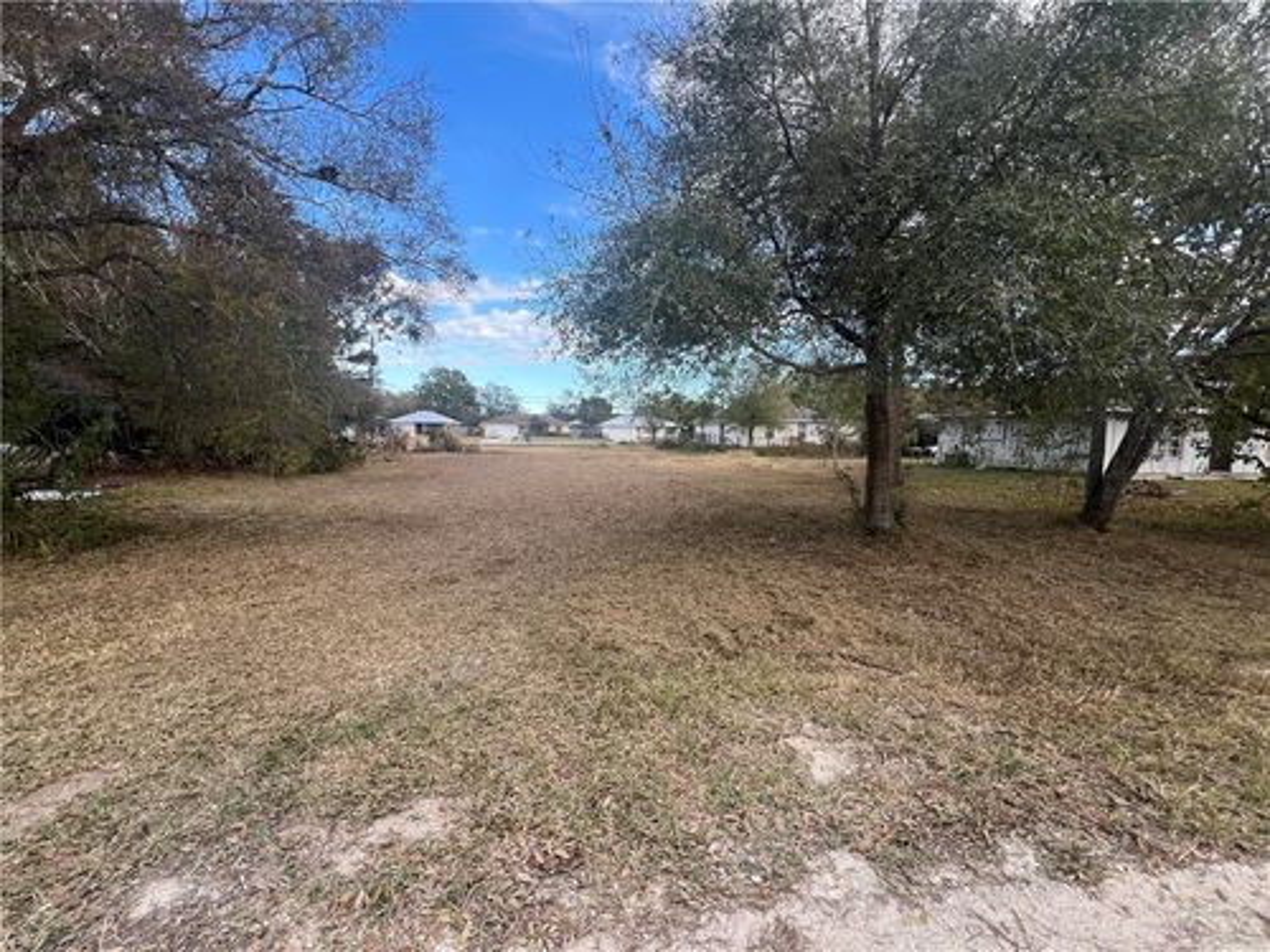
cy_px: 476
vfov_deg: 89.9
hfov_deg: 106.2
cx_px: 635
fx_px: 477
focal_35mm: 13
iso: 32
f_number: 1.8
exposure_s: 1/399
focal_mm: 1.57
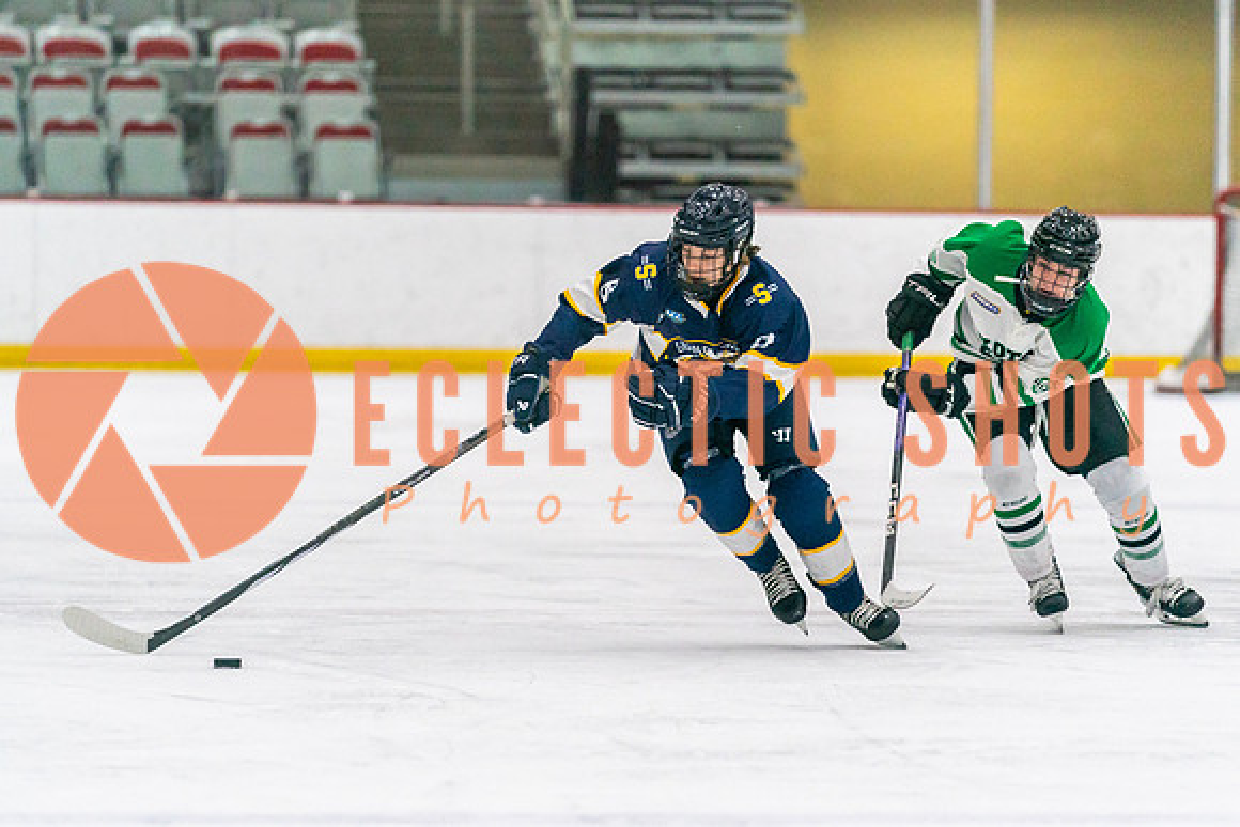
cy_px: 511
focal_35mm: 262
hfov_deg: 7.9
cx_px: 631
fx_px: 9023
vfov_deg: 5.2
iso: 3200
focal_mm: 200
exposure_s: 1/1250
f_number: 2.8
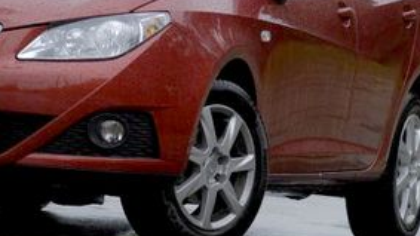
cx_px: 88
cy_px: 30
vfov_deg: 2.7
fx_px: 5011
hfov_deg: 4.8
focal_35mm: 450
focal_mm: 135
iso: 100
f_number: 5
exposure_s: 1/100
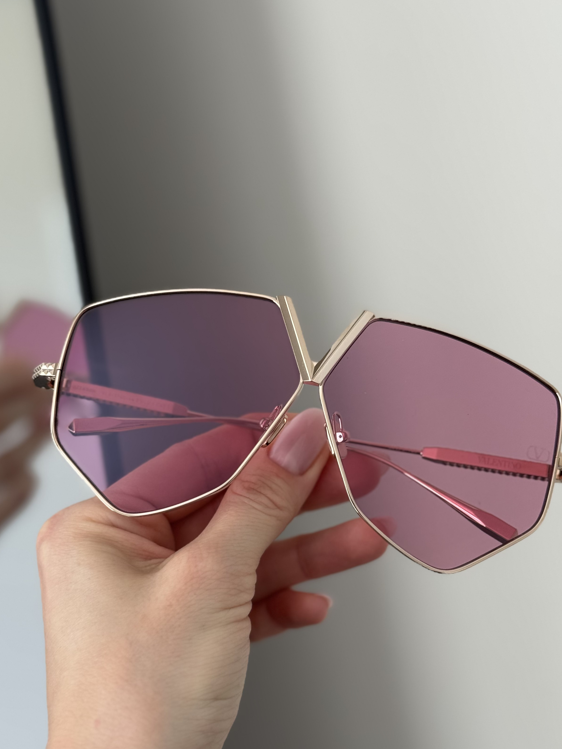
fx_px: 1320
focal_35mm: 61
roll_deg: +2.5
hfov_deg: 24.0
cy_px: 444
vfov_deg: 31.6
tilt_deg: -21.3
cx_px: 285
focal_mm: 6.76
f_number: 1.78
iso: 64
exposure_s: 1/121
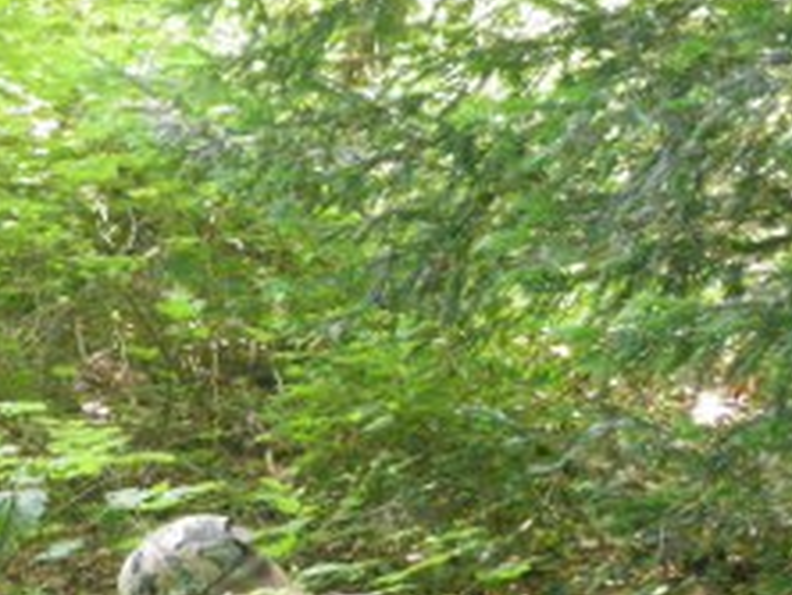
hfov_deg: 18.2
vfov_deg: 14.3
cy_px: 841
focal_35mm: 98
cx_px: -325
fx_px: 2245
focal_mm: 6.1
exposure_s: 1/50
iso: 800
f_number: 3.8
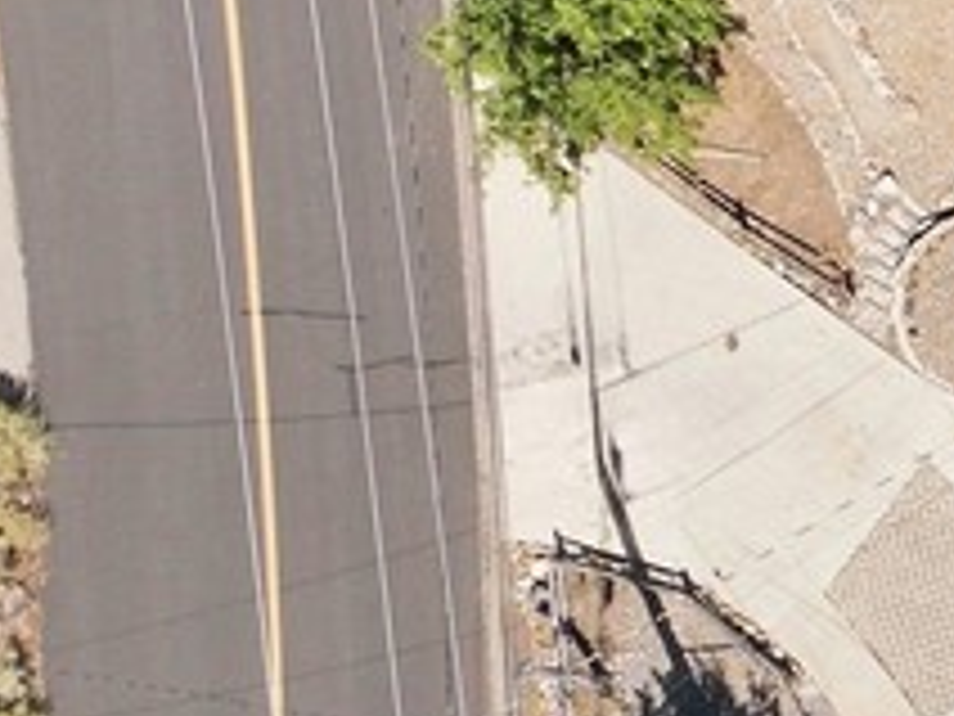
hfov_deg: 13.3
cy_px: 745
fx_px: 3197
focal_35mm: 116
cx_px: 2174
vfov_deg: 12.6
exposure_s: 1/1250
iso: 100
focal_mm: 12.3
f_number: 2.8
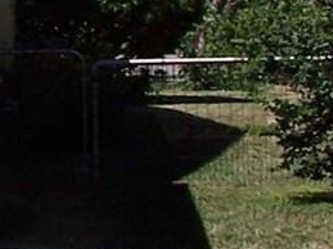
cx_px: -213
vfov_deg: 6.3
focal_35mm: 235
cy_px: 83
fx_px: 2260
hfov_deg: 8.2
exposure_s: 1/350
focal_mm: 6.3
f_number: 5.6
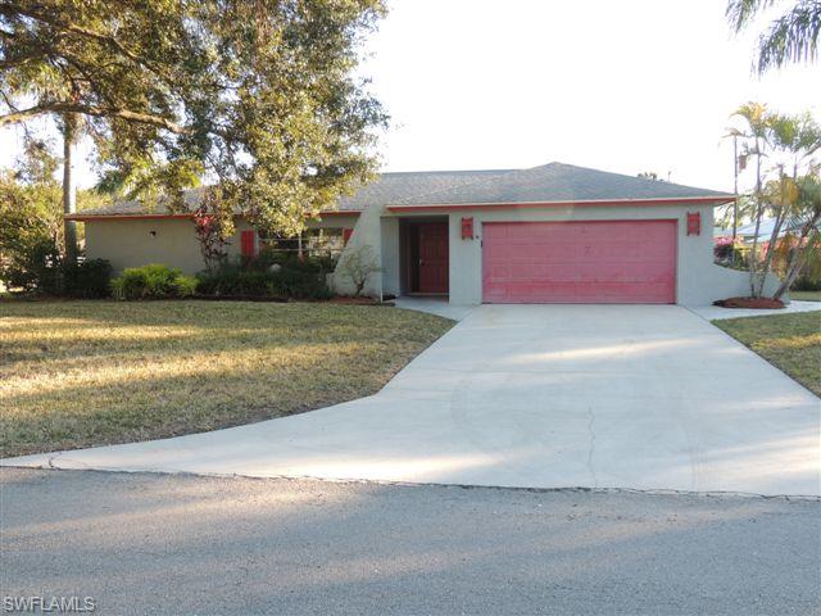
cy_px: 308
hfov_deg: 55.4
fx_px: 783
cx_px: 410
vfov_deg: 42.9
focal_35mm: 33
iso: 100
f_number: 3.2
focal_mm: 5.8
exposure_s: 1/160
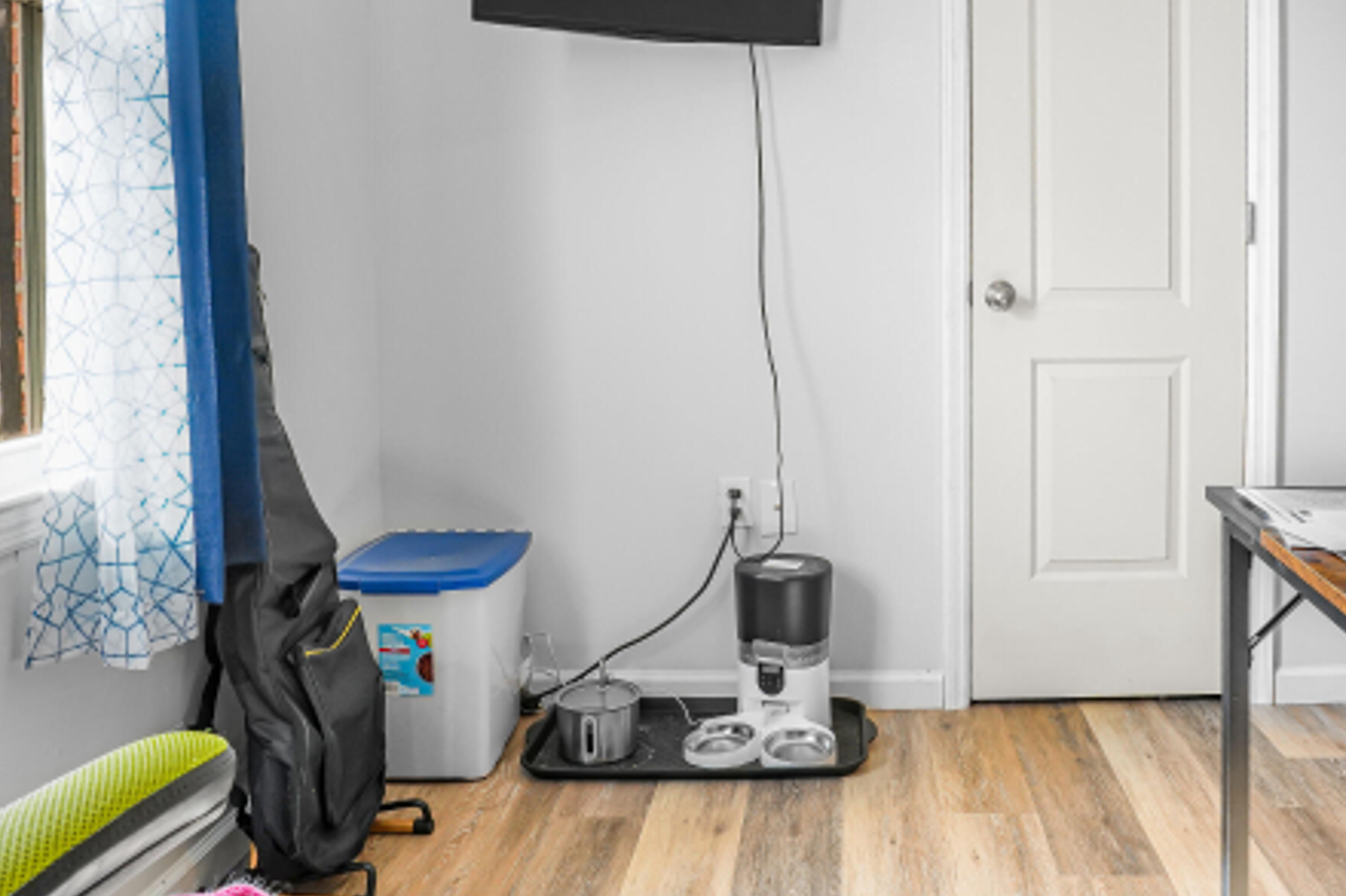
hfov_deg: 62.7
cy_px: 232
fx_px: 1084
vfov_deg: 43.6
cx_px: 847
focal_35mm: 29
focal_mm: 17
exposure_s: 1/8
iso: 800
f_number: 10
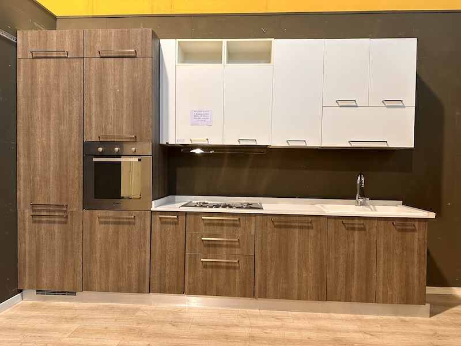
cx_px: 230
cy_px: 173
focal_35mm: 24
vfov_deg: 56.8
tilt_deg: -1.7
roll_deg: -1.0
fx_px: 320
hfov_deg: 71.6
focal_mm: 6.86
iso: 160
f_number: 1.78
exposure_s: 1/50
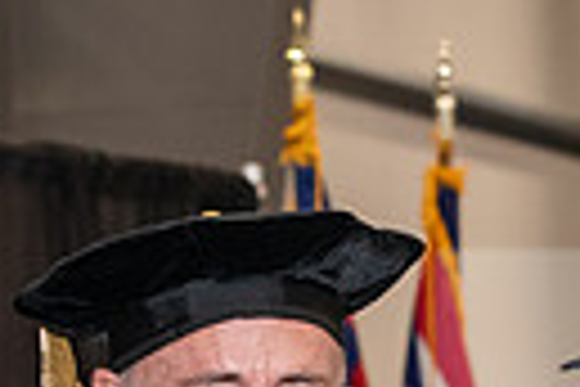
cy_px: 794
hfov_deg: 6.5
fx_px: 5075
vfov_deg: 4.3
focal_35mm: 315
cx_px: 301
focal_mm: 70
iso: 2500
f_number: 5
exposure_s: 1/200
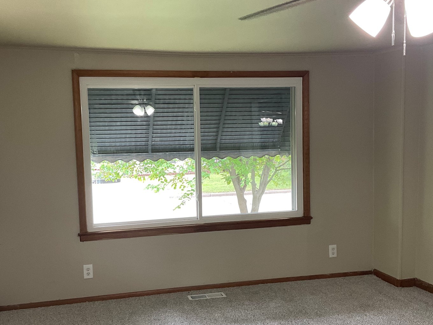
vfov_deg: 35.1
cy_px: 183
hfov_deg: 45.7
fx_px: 513
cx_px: 204
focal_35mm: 41
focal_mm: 3
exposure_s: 1/60
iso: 80
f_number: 1.8
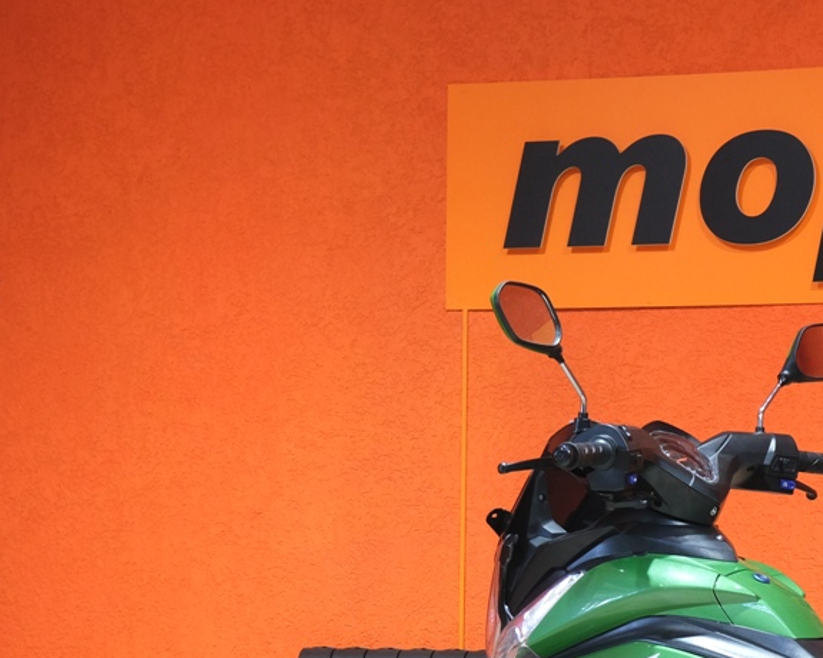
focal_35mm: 107
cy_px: 683
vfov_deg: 14.1
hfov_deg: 17.6
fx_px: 2606
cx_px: 804
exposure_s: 1/60
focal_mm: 27.5
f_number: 4
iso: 1000
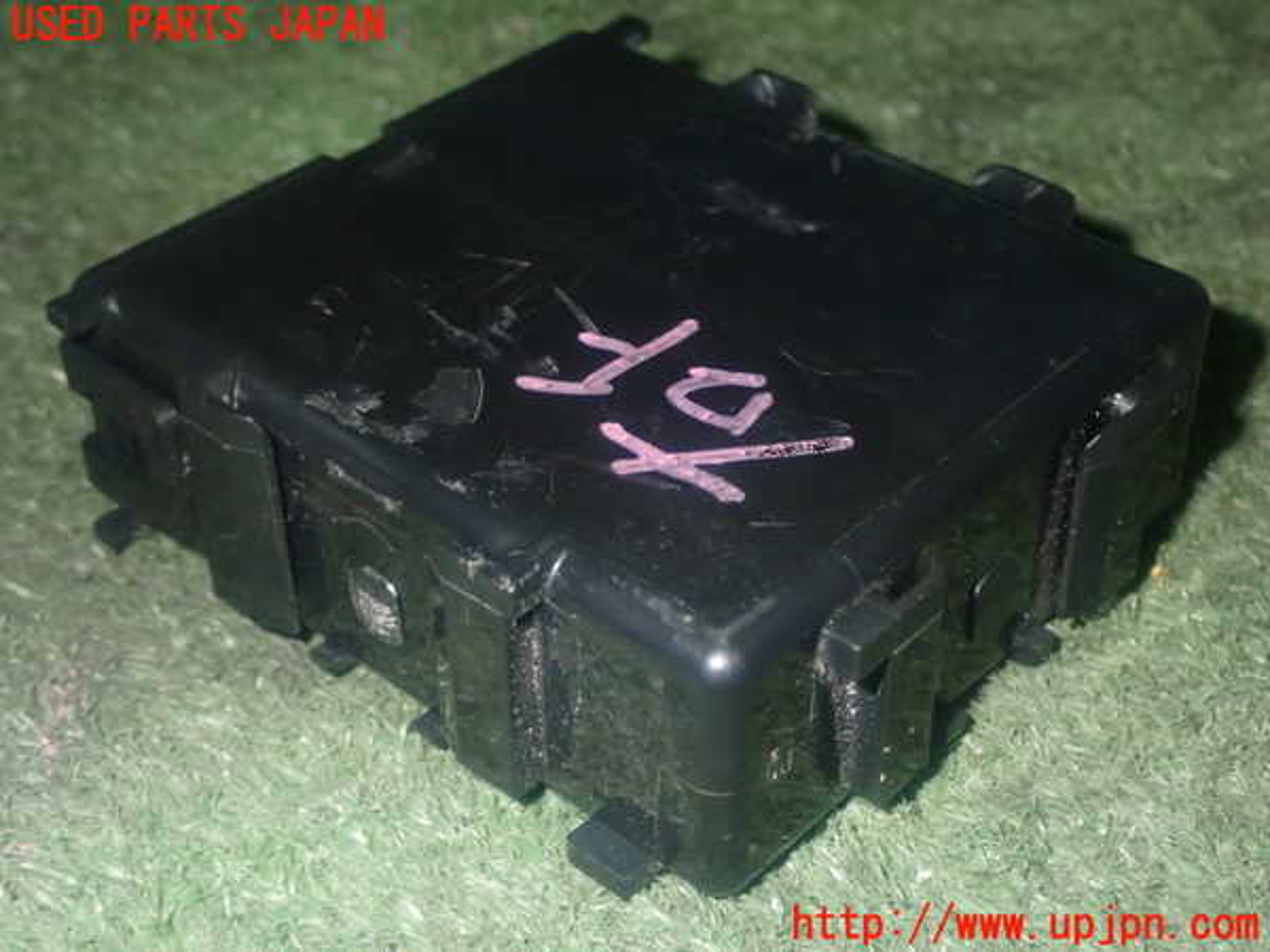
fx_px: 2128
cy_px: 476
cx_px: 635
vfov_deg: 25.2
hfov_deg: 33.2
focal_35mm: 58
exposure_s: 1/60
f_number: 10
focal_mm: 10.35
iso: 800
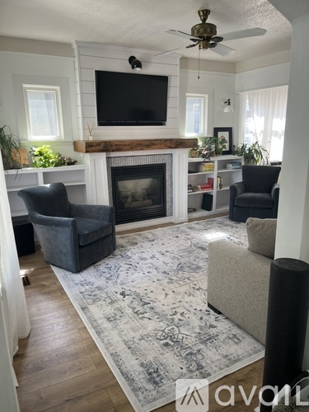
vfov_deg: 67.3
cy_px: 206
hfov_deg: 53.1
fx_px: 309
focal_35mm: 26
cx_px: 154
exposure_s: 1/121
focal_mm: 5.1
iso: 80
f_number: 1.6
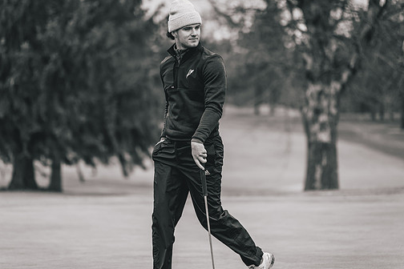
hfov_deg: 12.0
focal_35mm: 171
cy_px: 142
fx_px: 1919
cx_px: 199
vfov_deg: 8.0
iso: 640
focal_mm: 139
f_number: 2.8
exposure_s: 1/3200
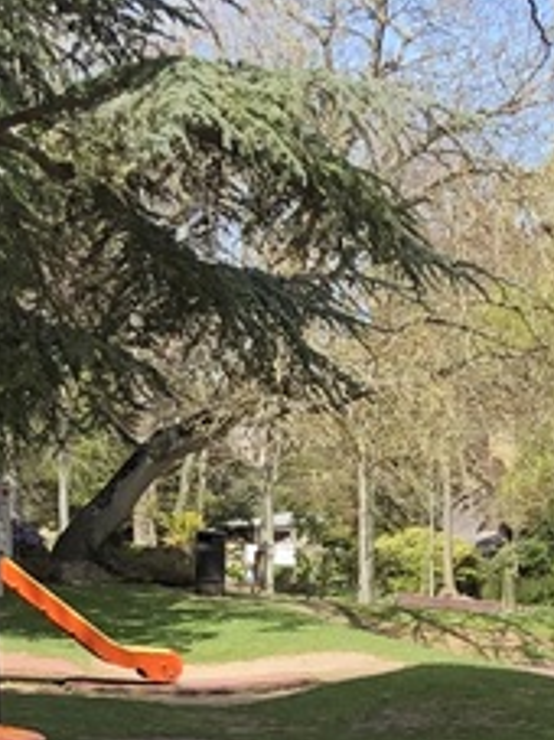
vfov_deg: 12.5
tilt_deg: -12.1
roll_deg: -1.4
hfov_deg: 9.8
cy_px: 1222
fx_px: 3161
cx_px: 717
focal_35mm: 148
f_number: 1.8
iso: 20
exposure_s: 1/623
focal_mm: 4
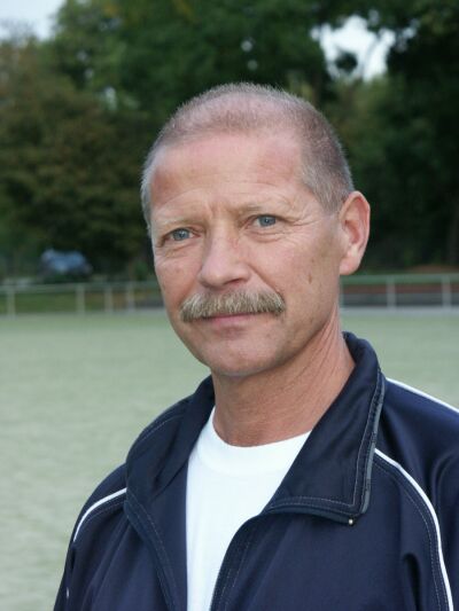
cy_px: 306
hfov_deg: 9.8
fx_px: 2669
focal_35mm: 151
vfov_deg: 13.1
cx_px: 230
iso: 200
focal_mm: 38.21
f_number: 4.5
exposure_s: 1/250
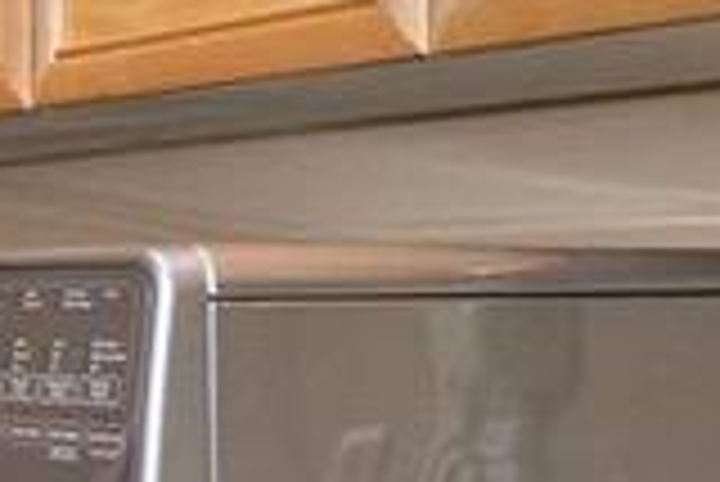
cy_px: 232
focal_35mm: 96
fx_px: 1922
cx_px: 378
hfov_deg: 21.2
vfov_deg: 14.3
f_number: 4.5
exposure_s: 1/125
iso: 320
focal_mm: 10
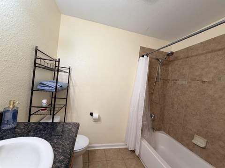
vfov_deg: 85.7
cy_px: 84
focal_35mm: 14
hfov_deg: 102.1
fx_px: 91
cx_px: 112
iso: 200
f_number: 2.2
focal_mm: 2.22
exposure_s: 1/120
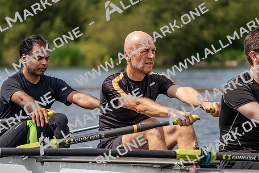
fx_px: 1785
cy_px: 86
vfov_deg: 5.5
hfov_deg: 8.3
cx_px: 130
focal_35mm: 248
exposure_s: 1/1600
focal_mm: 248
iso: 250
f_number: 5.6
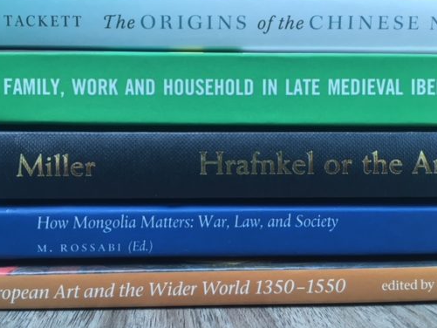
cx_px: 199
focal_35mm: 33
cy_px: 146
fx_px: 417
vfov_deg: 42.9
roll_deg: +0.2
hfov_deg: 55.3
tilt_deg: -4.1
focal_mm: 4.15
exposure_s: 1/40
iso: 25
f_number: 2.2
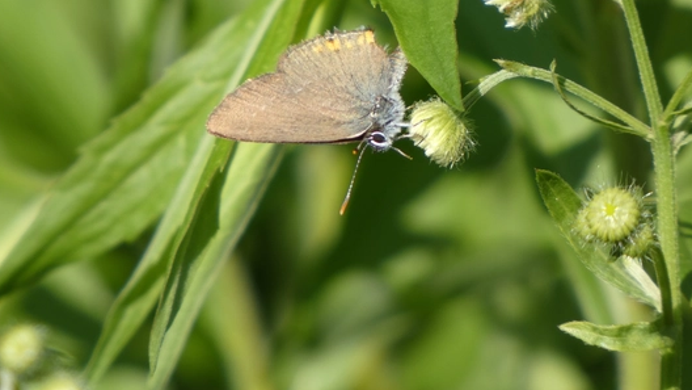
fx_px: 22936
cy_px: 135
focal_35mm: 1250
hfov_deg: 1.7
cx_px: 287
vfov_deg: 1.0
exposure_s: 1/320
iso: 80
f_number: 5.6
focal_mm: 169.6
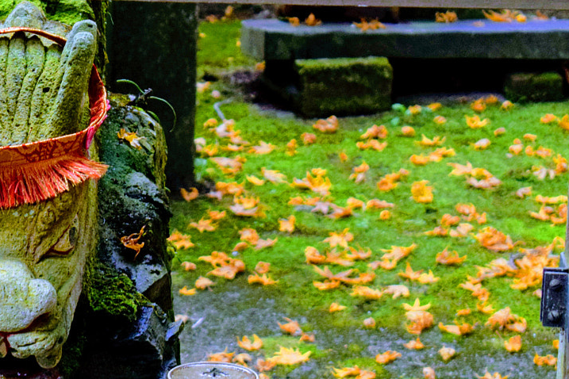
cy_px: 238
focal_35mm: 184
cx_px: 7
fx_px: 2910
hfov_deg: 11.1
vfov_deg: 7.5
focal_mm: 55
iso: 1400
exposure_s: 1/60
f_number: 5.6
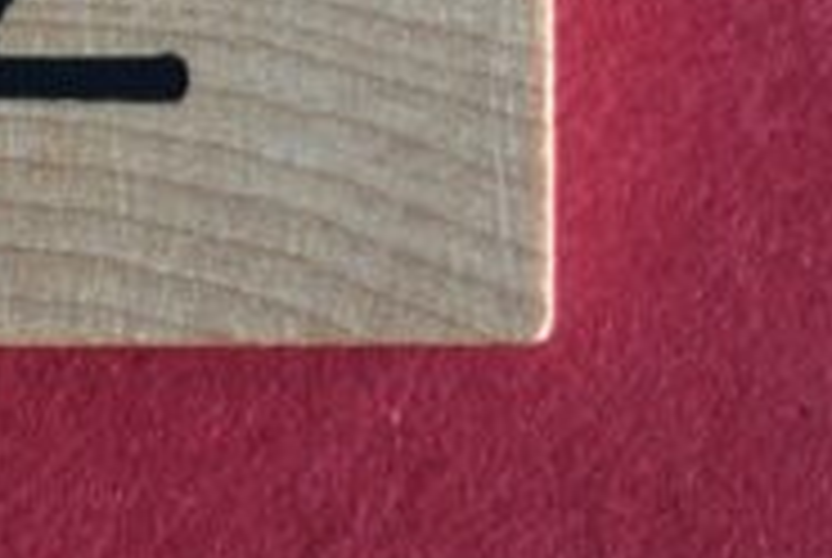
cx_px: -1138
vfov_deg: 4.4
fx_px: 7292
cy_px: -7
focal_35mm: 315
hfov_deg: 6.2
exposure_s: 1/125
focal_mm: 38
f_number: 5.6
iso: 250
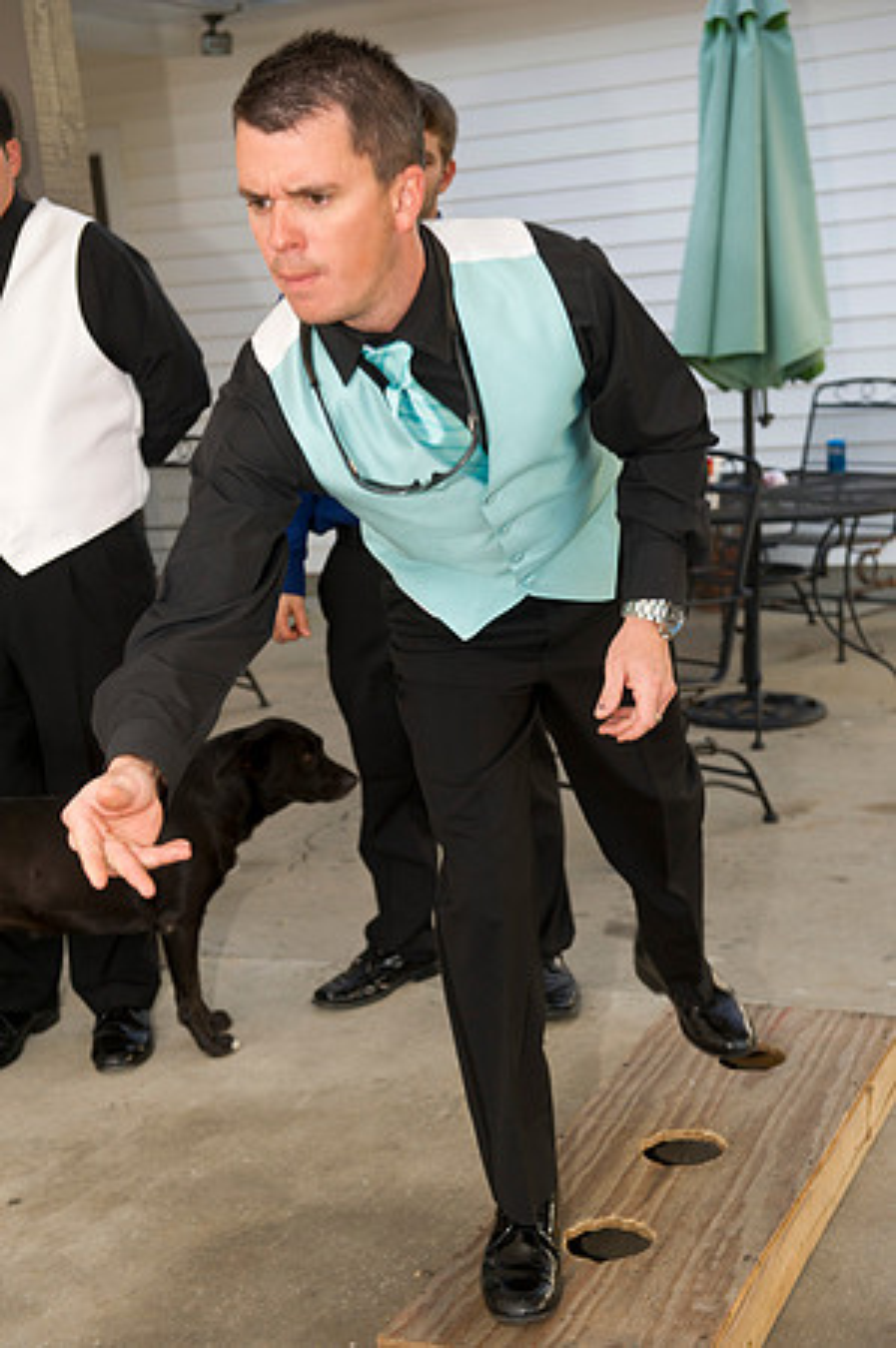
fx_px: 2058
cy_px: 674
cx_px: 448
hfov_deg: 24.6
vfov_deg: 36.3
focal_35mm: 55
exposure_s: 1/125
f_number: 4.5
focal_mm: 55
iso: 640
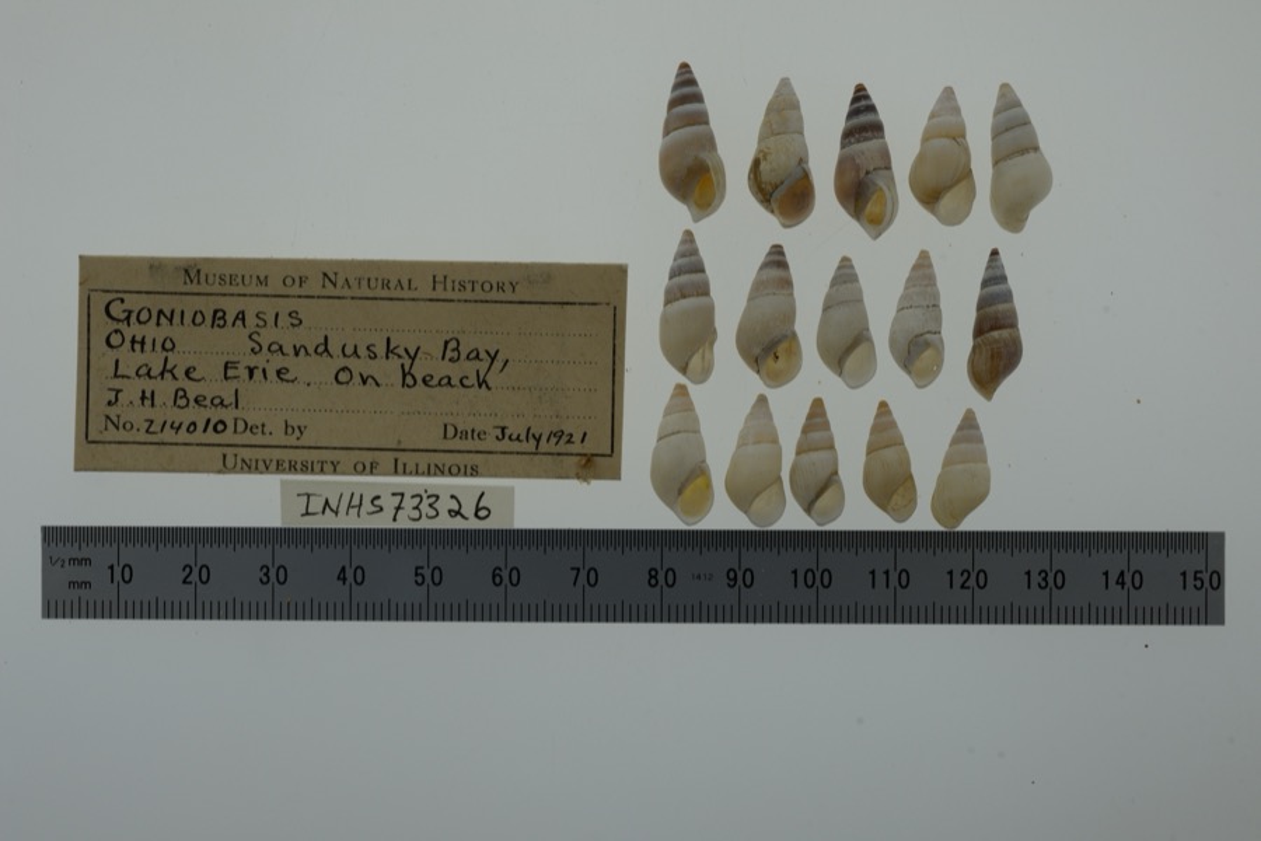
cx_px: 630
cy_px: 420
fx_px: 2102
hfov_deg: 33.4
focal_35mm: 60
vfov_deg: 22.6
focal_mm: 60
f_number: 10
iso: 100
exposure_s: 1/160
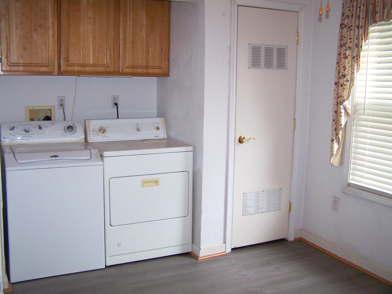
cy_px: 147
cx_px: 196
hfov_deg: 49.0
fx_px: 430
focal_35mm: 38
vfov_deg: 37.7
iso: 80
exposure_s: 1/60
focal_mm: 6.3
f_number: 2.8
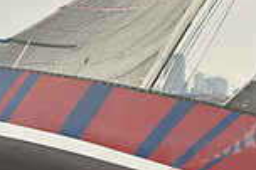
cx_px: 81
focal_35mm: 267
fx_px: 1897
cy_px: 63
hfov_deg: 7.7
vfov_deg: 5.1
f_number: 7.1
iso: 250
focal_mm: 70
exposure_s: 1/800
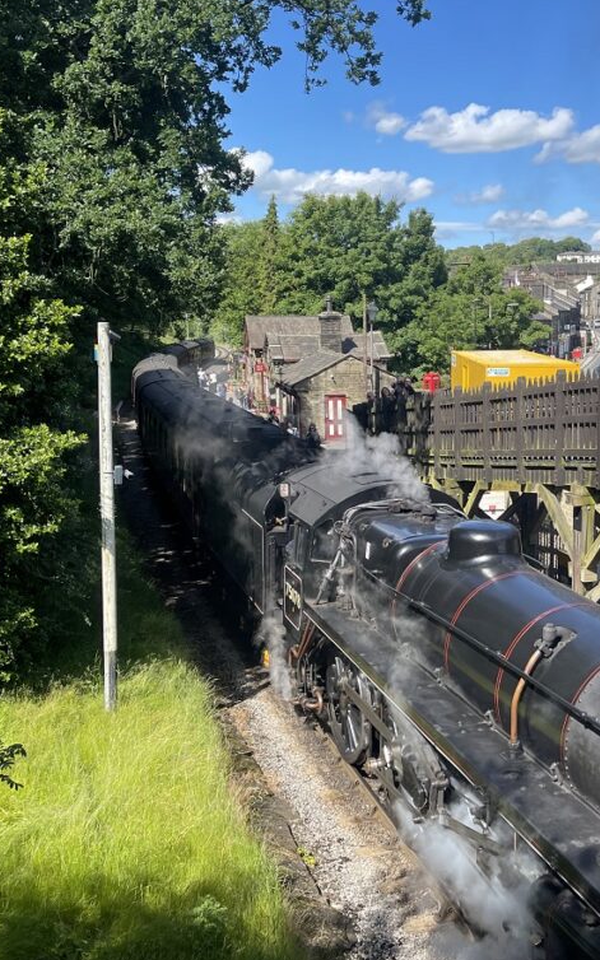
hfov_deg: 34.9
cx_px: 417
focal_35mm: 36
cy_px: 479
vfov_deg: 54.0
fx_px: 942
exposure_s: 1/1403
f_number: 1.6
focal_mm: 5.1
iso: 32
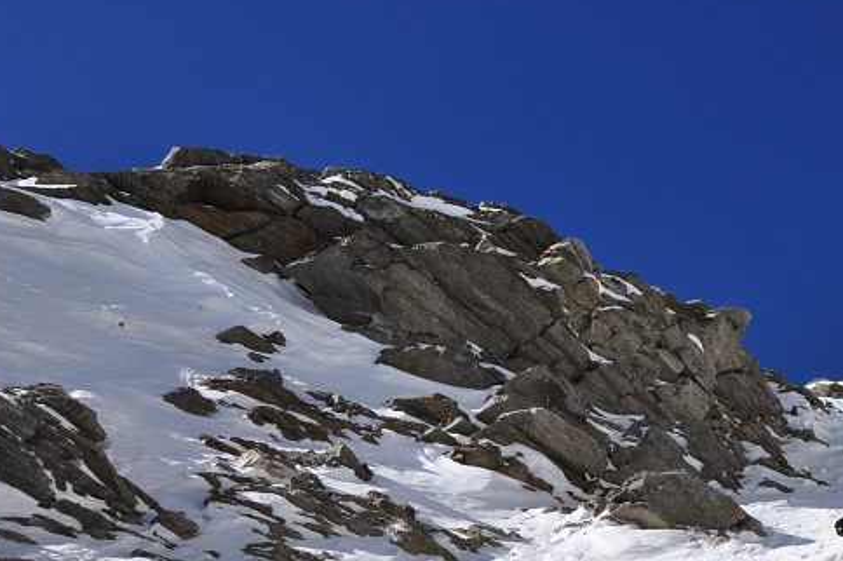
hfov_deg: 29.2
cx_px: 822
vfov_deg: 20.8
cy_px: 361
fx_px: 1522
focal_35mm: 65
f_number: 14
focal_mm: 21
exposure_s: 1/320
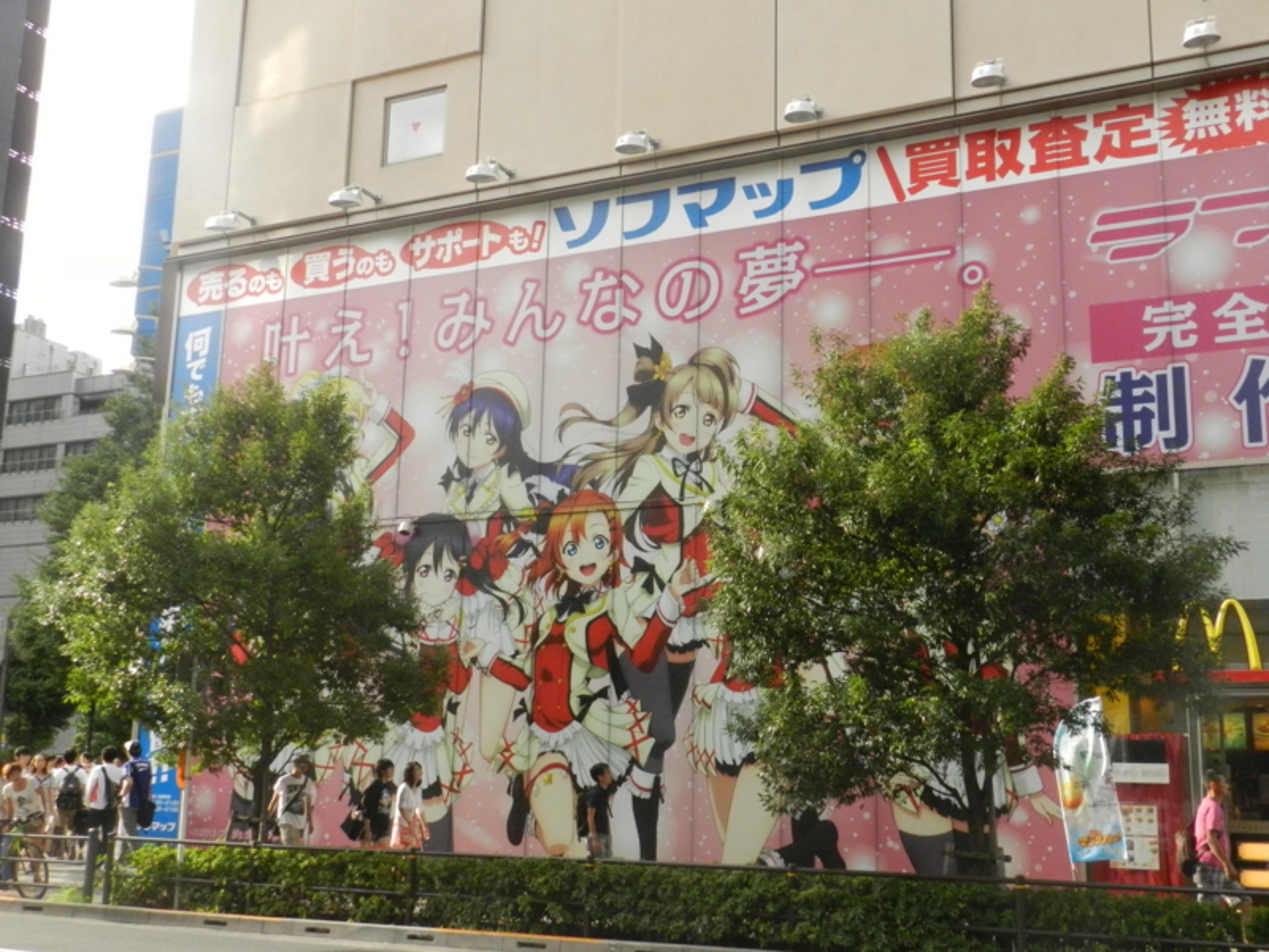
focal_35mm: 38
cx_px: 634
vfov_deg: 37.7
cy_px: 476
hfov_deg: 49.0
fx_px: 1393
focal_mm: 6.7
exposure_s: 1/800
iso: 800
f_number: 4
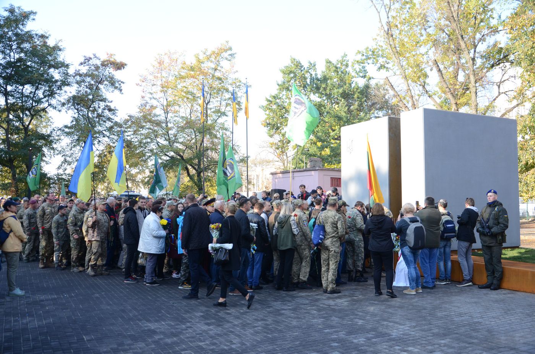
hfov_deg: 57.3
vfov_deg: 39.8
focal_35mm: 33
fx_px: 489
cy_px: 177
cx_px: 268
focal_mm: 22
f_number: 5
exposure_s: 1/400
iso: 400
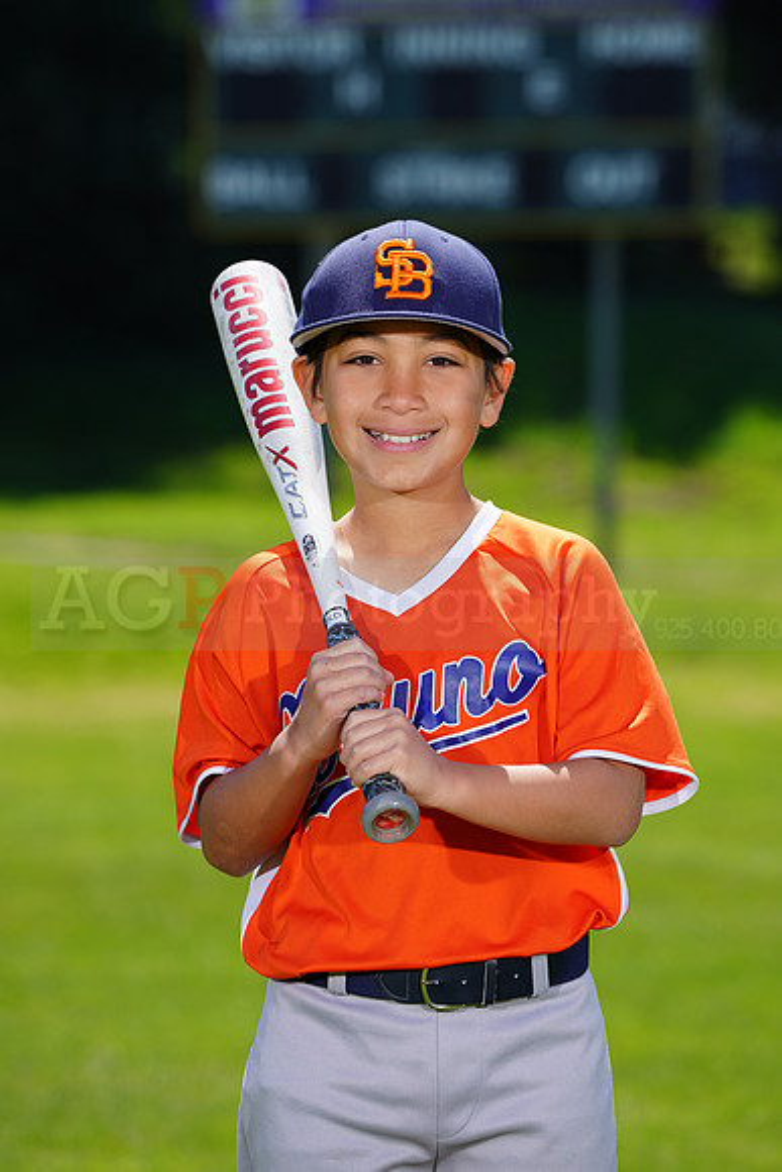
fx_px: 8433
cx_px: 391
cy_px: 586
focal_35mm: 259
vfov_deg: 7.9
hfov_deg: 5.3
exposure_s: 1/250
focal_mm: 259
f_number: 8
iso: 100
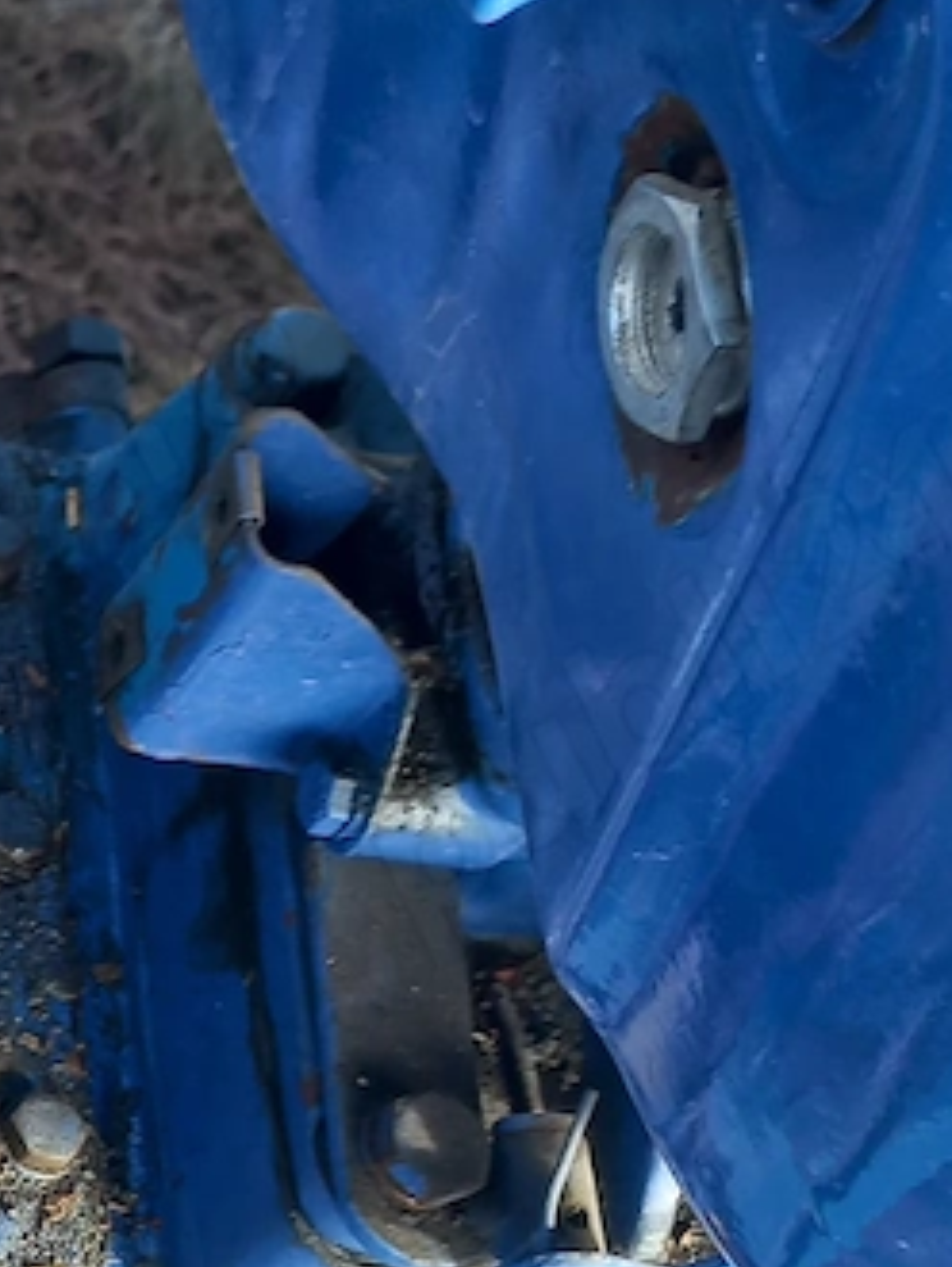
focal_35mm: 101
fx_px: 3699
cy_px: 822
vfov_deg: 19.4
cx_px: -568
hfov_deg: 13.6
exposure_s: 1/100
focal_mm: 4.6
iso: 40
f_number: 1.8
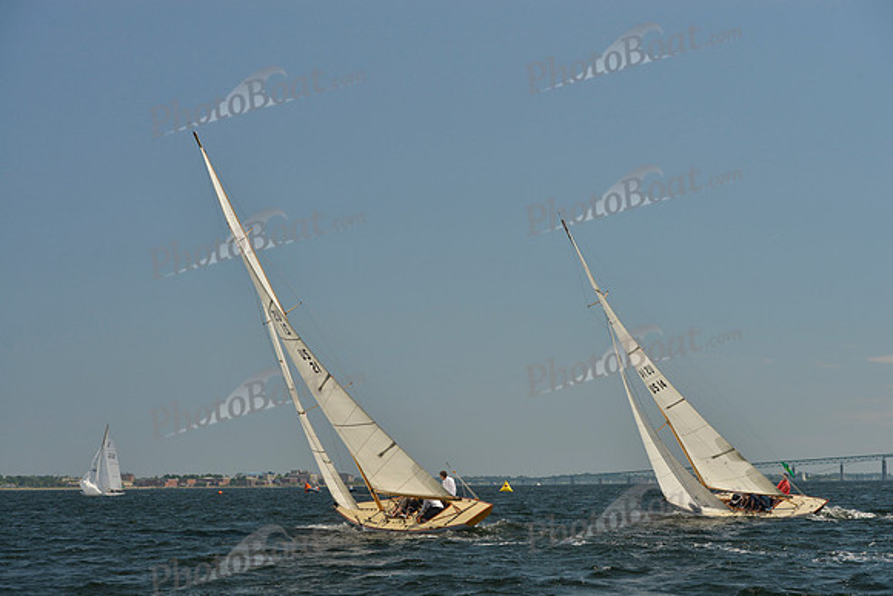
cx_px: 446
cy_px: 298
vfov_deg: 19.5
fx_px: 1737
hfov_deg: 28.8
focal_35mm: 70
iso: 280
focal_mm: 70
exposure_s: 1/800
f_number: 8
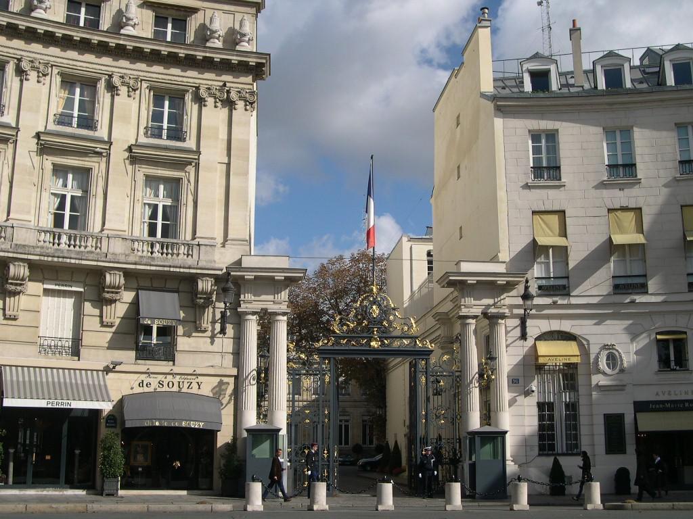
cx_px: 346
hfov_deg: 44.8
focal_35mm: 42
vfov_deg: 34.3
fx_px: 841
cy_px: 260
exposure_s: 1/277
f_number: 8
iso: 100
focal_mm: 9
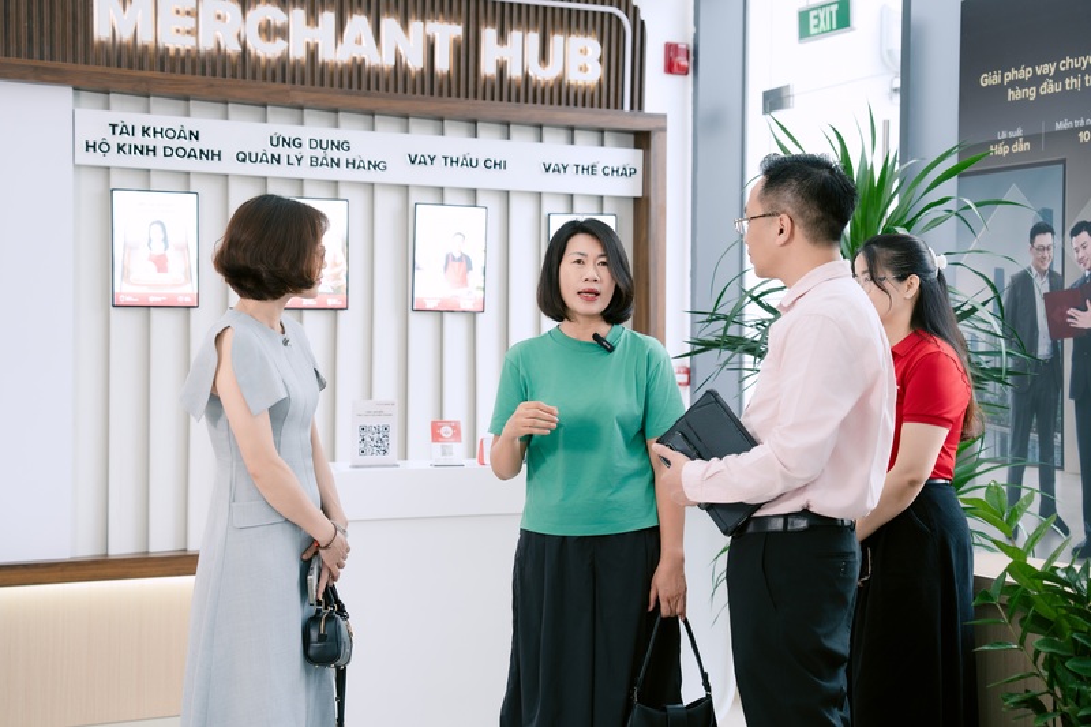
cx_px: 546
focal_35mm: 58
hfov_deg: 34.5
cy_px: 364
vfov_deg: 23.4
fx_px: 1757
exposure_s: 1/200
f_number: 3.5
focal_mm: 58
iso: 640
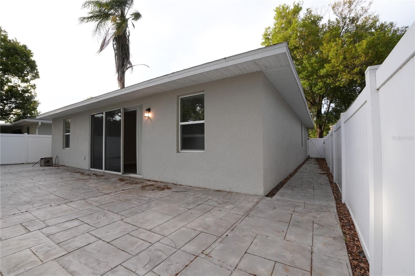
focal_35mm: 15
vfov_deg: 77.3
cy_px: 138
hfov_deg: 100.4
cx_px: 208
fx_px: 173
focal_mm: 10
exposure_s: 1/50
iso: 200
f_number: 10
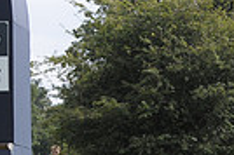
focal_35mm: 425
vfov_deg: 3.2
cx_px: -229
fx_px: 2759
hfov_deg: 4.8
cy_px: 16
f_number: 5
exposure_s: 1/3200
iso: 1600
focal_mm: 98
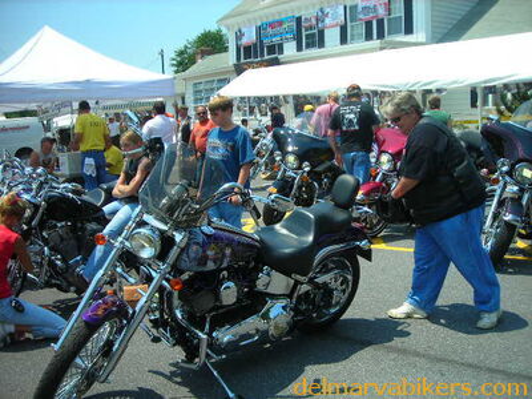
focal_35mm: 38
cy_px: 200
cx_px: 266
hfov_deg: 49.0
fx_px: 584
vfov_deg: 37.7
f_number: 3.2
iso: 50
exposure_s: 1/530
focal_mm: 6.3
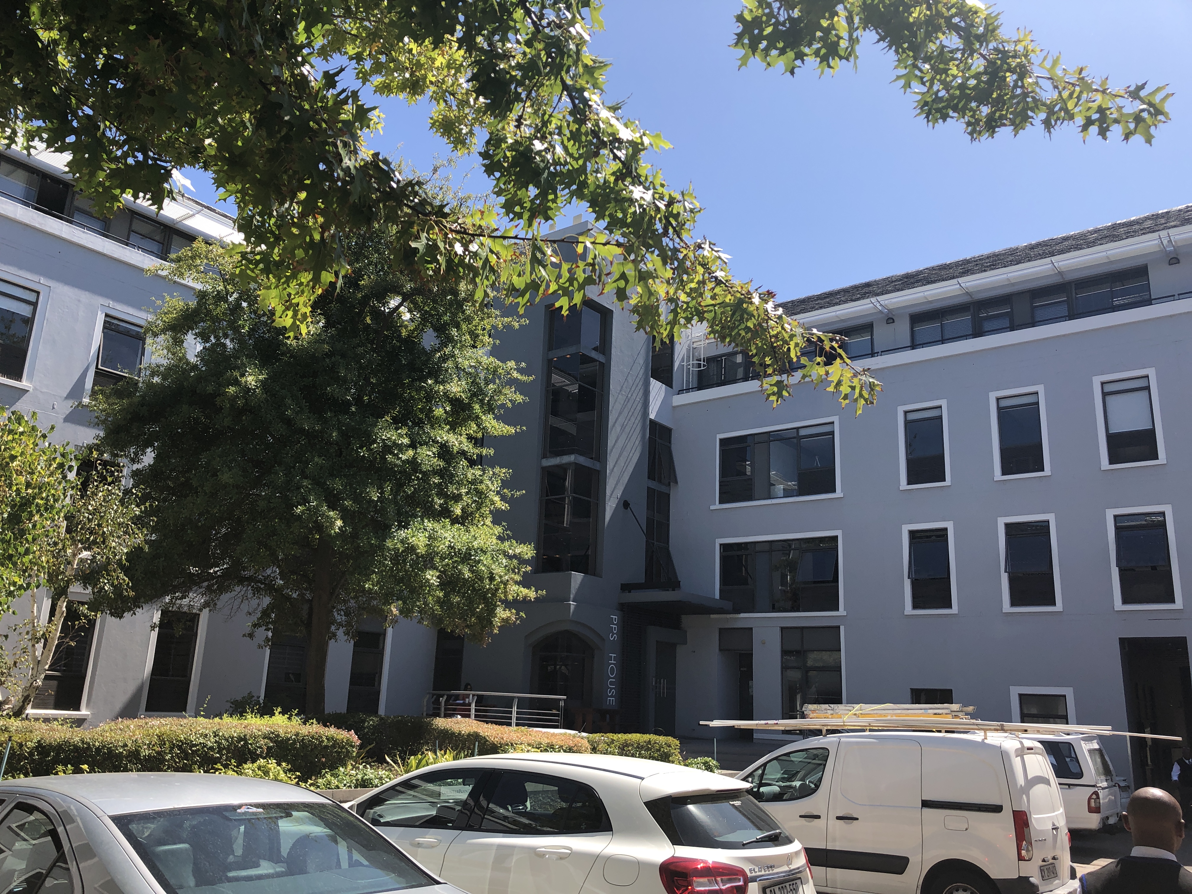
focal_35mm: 28
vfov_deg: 49.7
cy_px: 447
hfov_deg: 63.4
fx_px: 964
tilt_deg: +14.9
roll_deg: -2.4
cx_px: 596
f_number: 1.8
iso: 20
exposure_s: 1/1043
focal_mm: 3.99
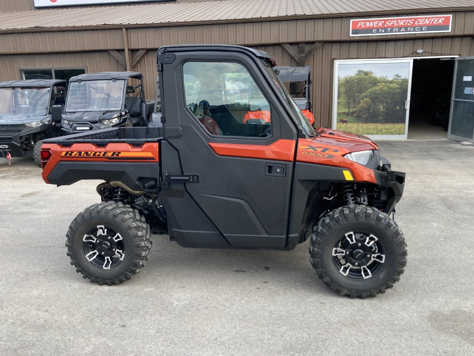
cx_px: 233
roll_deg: -0.1
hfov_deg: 61.6
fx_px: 397
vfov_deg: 48.2
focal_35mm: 29
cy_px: 173
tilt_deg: -16.2
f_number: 1.8
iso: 20
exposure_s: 1/149
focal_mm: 3.99
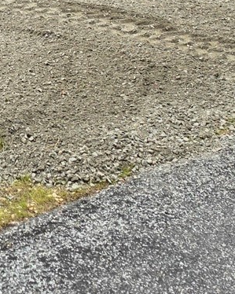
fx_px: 1070
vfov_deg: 14.1
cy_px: -210
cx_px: -178
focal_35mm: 123
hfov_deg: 11.7
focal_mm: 6.5
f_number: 1.4
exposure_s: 1/5955
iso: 64
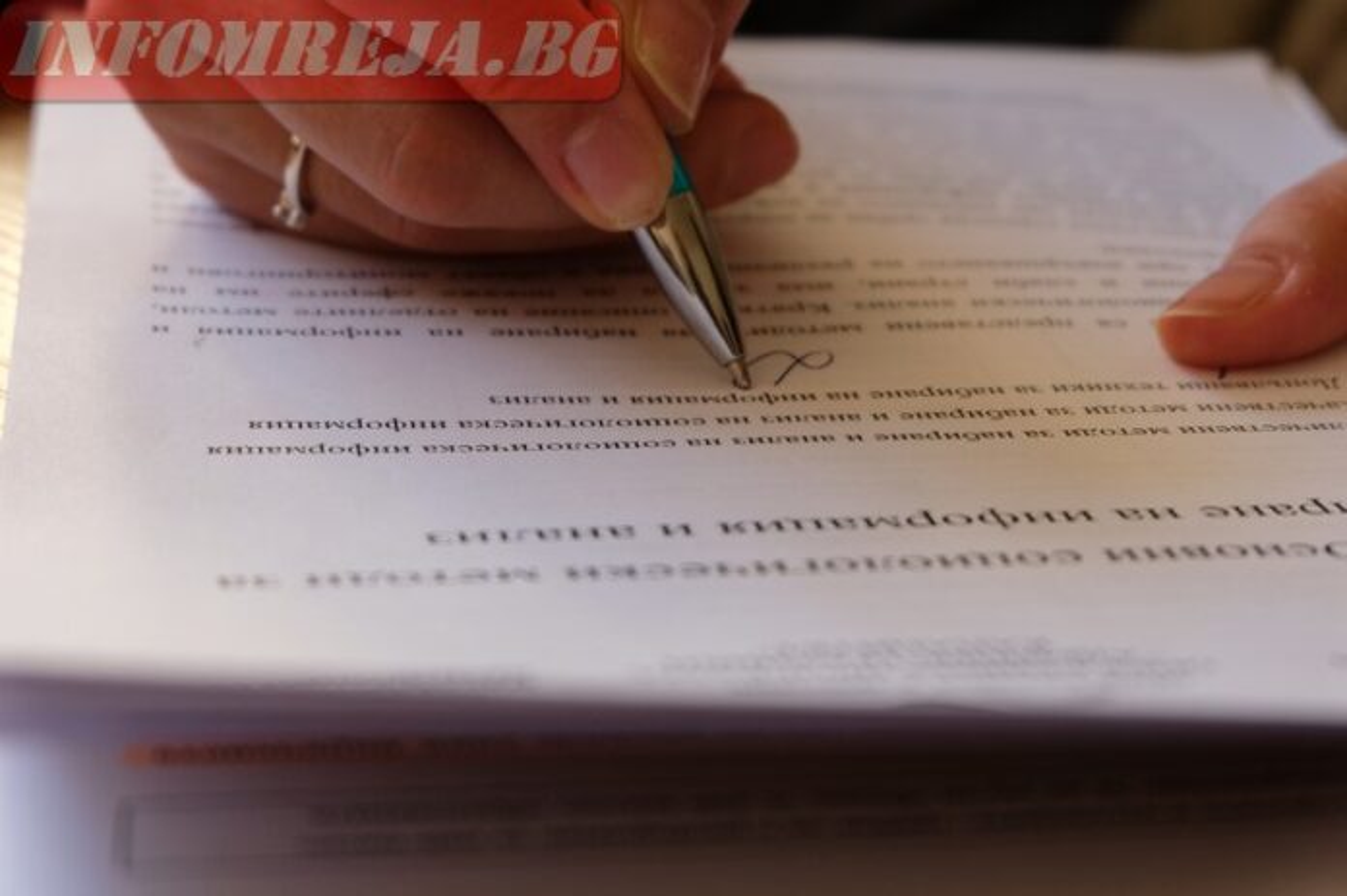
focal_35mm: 75
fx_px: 2804
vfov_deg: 18.2
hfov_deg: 27.0
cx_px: 674
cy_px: 448
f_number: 5.6
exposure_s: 1/58
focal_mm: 50
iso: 800
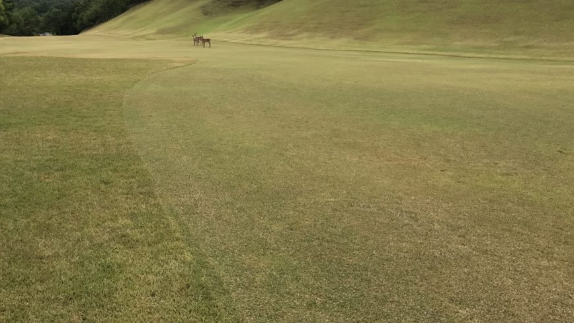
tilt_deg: -1.3
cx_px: 253
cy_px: 75
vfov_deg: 32.1
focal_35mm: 36
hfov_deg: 55.2
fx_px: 548
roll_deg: -0.5
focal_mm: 3.99
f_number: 1.8
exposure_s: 1/2083
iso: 20
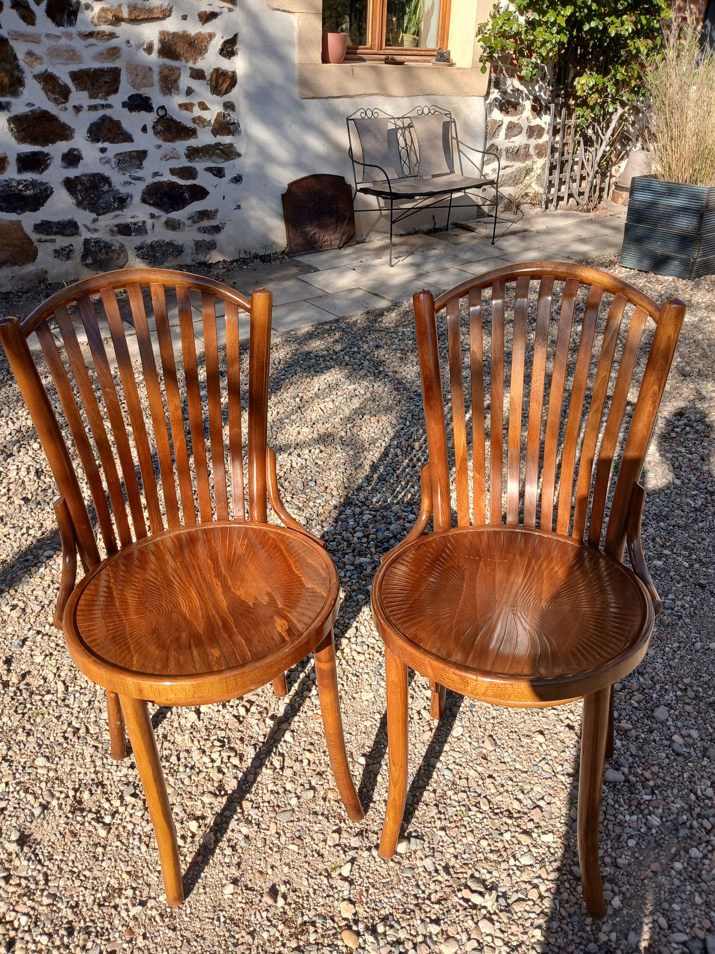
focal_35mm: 26
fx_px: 716
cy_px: 477
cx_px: 358
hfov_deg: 53.1
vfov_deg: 67.3
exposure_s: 1/262
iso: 20
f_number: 1.8
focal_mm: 3.98
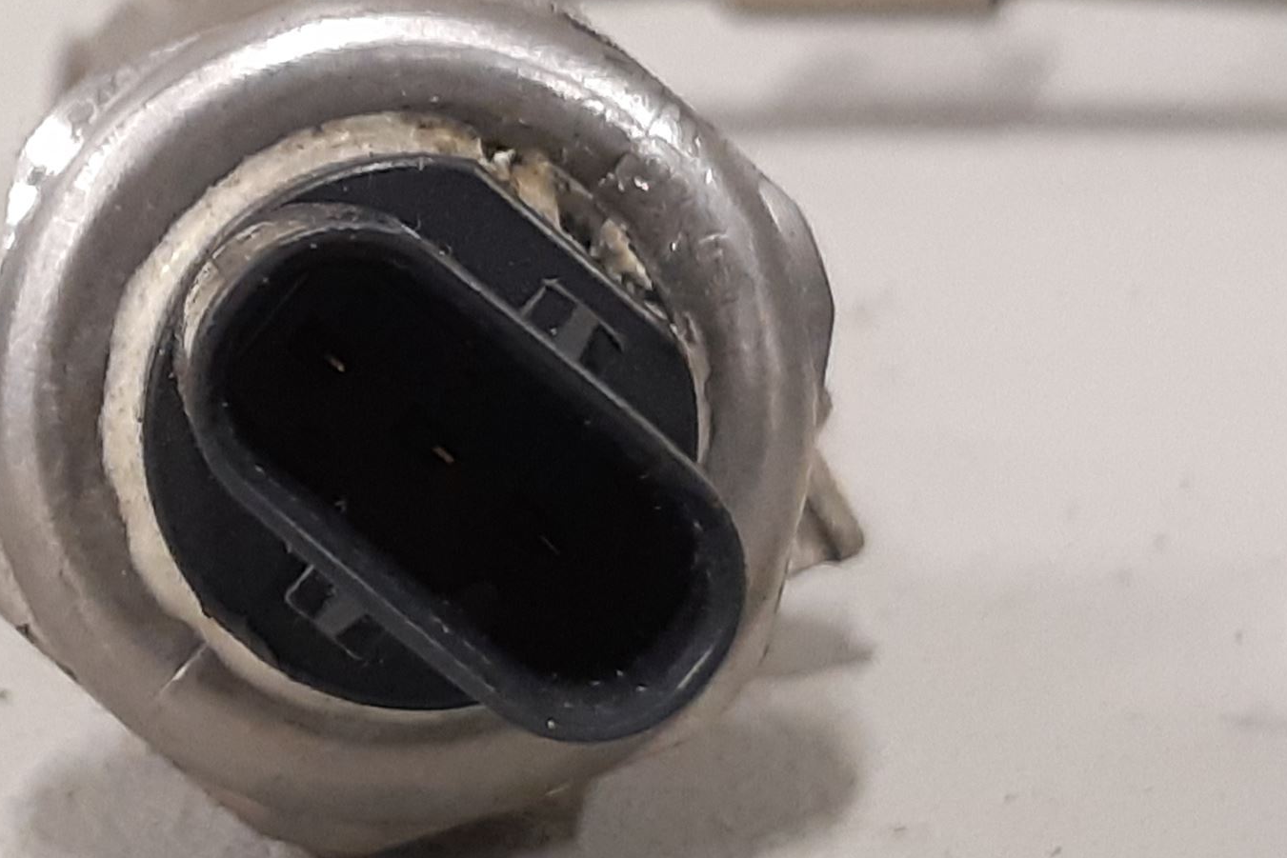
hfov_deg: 45.8
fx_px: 1466
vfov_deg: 32.4
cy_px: 554
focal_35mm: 41
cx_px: 324
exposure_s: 1/50
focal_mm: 3.93
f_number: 1.7
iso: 200
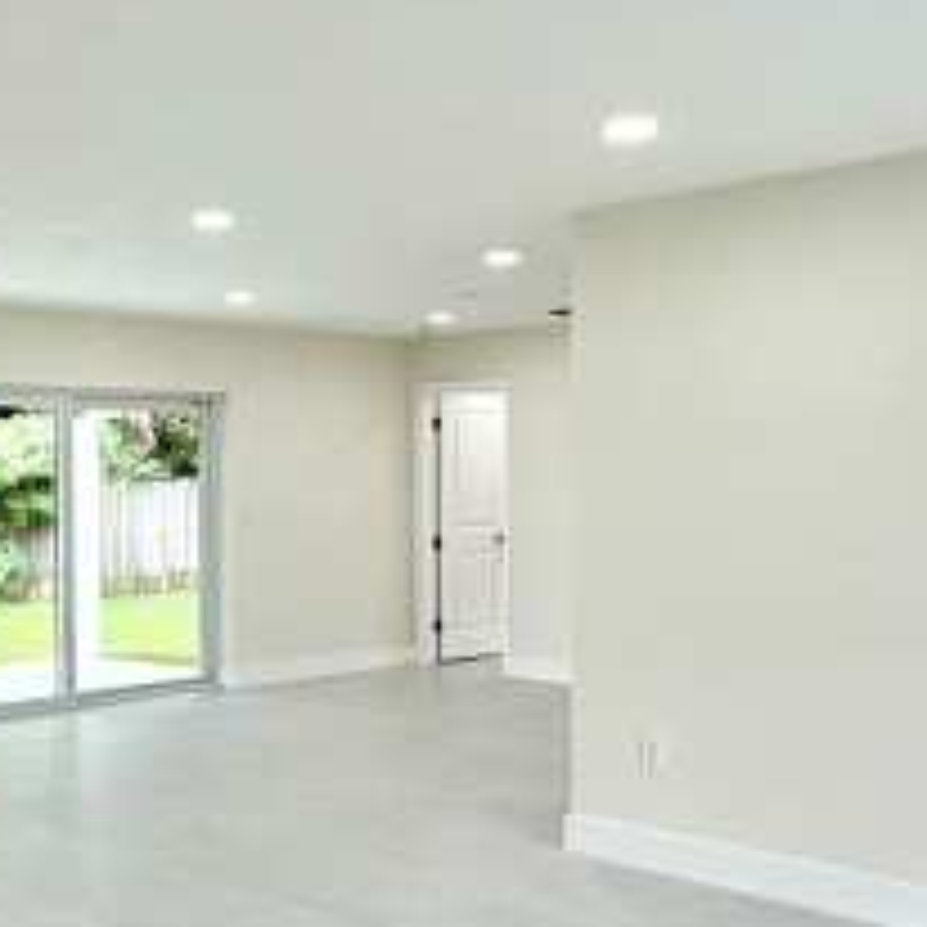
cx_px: 297
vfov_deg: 35.3
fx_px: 1454
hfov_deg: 35.0
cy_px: 508
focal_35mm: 48
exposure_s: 1/121
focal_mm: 2.22
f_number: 2.2
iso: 64
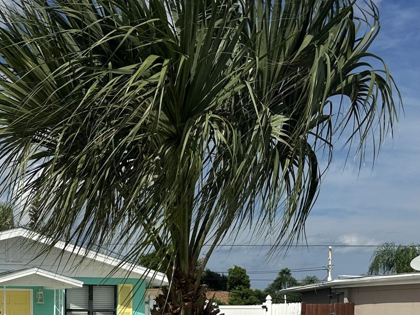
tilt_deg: -3.8
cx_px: 33
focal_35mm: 62
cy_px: 362
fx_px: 752
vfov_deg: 22.1
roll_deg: -0.9
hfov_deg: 29.7
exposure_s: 1/9709
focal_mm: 6.86
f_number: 1.78
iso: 80
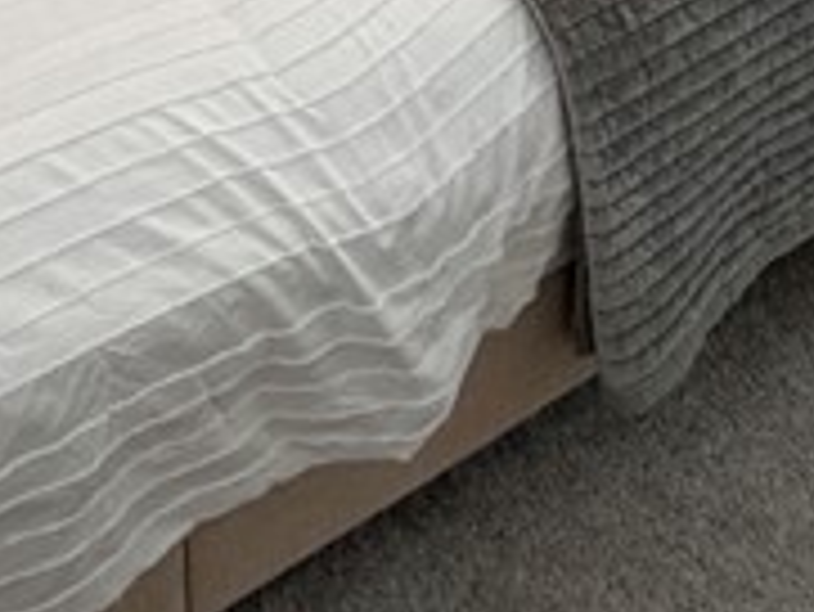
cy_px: -680
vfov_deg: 14.7
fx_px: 1859
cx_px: 22
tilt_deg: -18.1
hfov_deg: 23.8
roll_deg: +2.9
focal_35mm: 79
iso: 250
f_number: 2.2
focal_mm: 2.22
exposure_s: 1/120
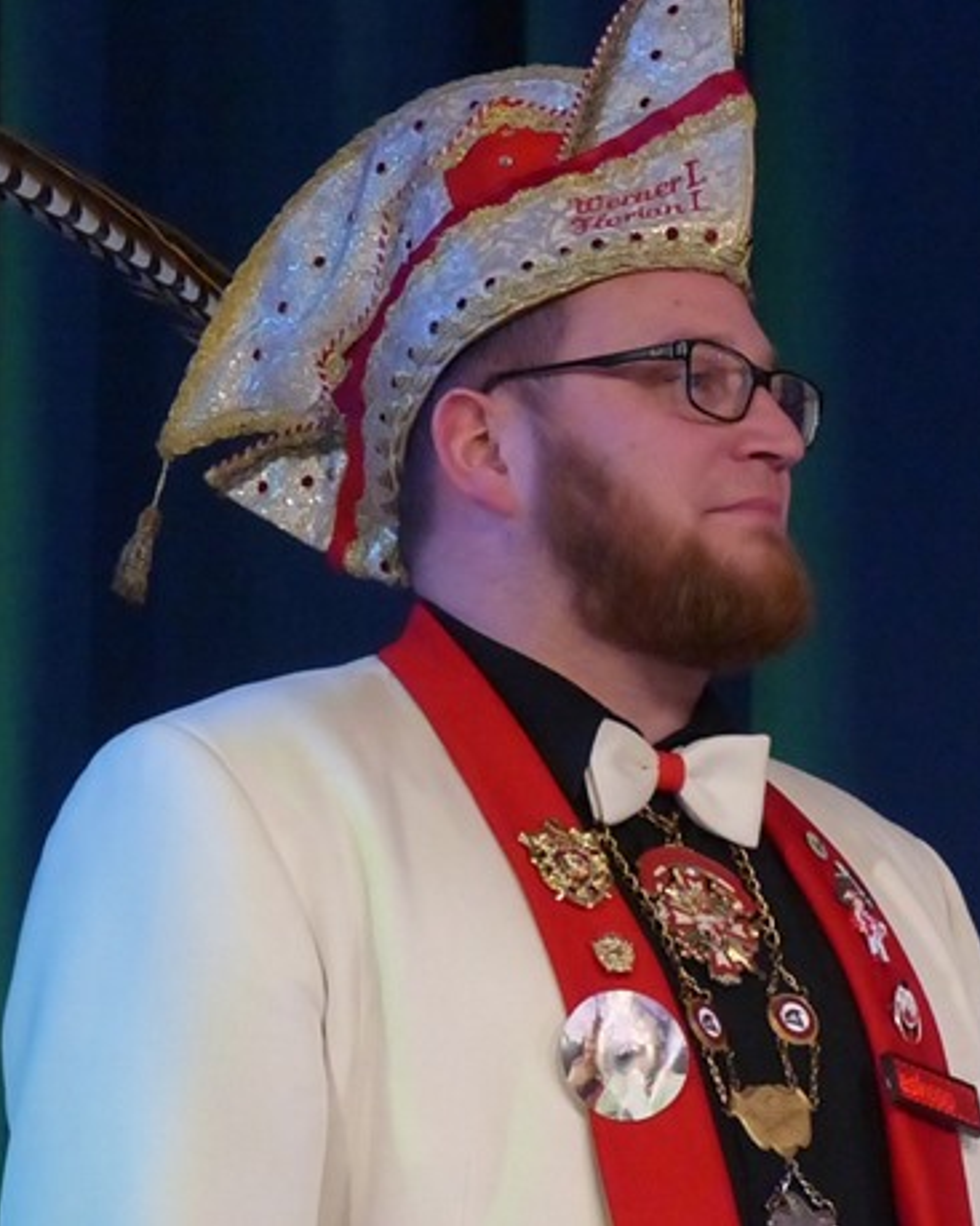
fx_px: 15305
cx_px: 515
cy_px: 613
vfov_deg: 4.6
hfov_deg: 3.7
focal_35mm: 422
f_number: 4
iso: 1600
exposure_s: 1/160
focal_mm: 58.2
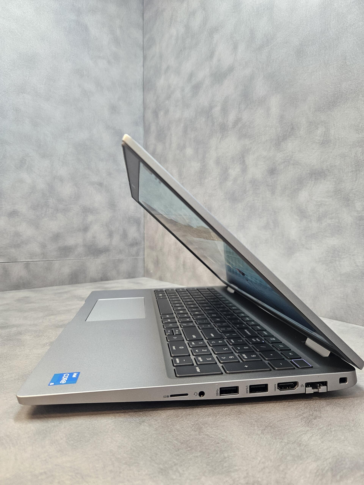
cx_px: 182
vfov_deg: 73.9
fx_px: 322
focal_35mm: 23
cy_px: 242
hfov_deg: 58.9
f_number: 1.8
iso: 320
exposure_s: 1/100
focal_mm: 5.4
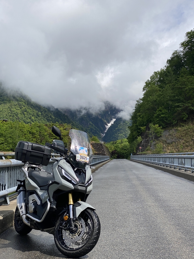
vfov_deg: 36.2
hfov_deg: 27.5
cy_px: 131
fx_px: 396
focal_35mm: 53
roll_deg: +0.6
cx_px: 95
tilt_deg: +5.1
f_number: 2
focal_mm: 6
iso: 20
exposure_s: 1/2398
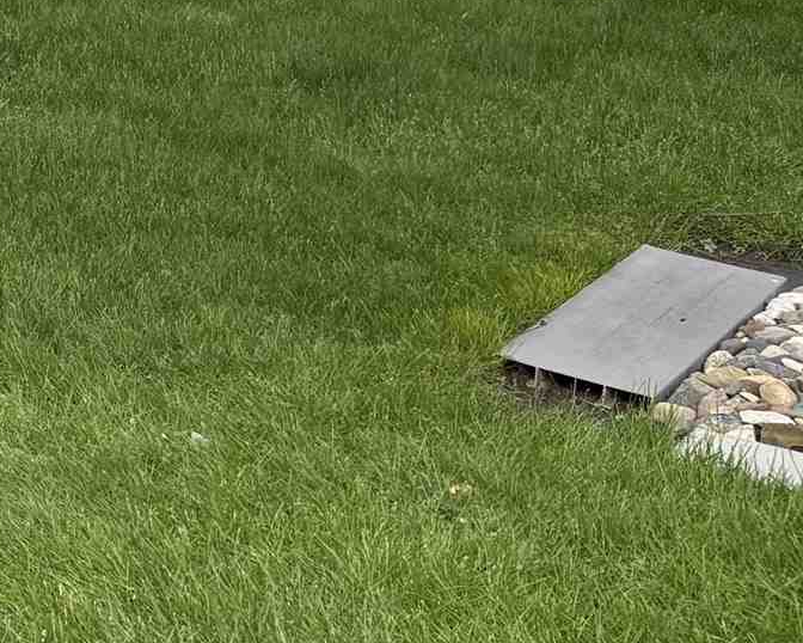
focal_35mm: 116
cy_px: -418
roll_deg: -0.2
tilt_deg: -2.8
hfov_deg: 13.3
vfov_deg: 12.4
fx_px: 2758
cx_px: -994
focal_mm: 5.96
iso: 50
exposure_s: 1/2778
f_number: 1.6
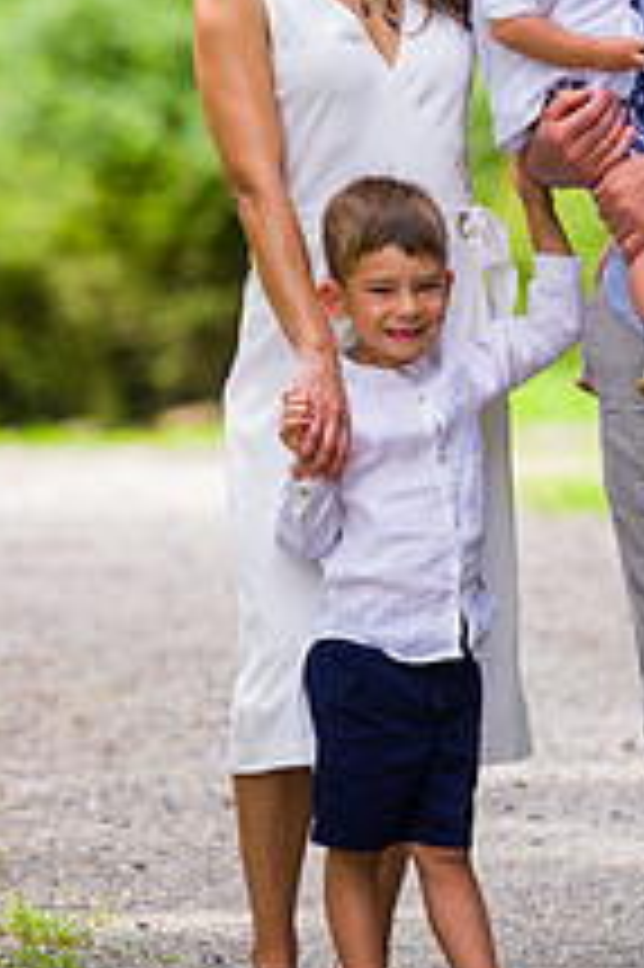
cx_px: 554
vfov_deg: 5.3
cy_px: 203
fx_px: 10427
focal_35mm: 388
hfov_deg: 3.5
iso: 200
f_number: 4
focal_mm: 185
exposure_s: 1/250
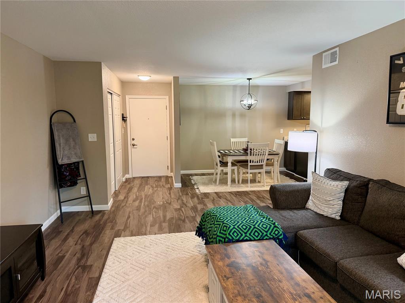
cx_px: 202
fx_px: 281
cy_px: 152
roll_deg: +0.8
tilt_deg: -6.2
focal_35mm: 24
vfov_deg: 56.8
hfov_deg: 71.6
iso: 200
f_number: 1.78
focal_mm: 6.76
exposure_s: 1/60
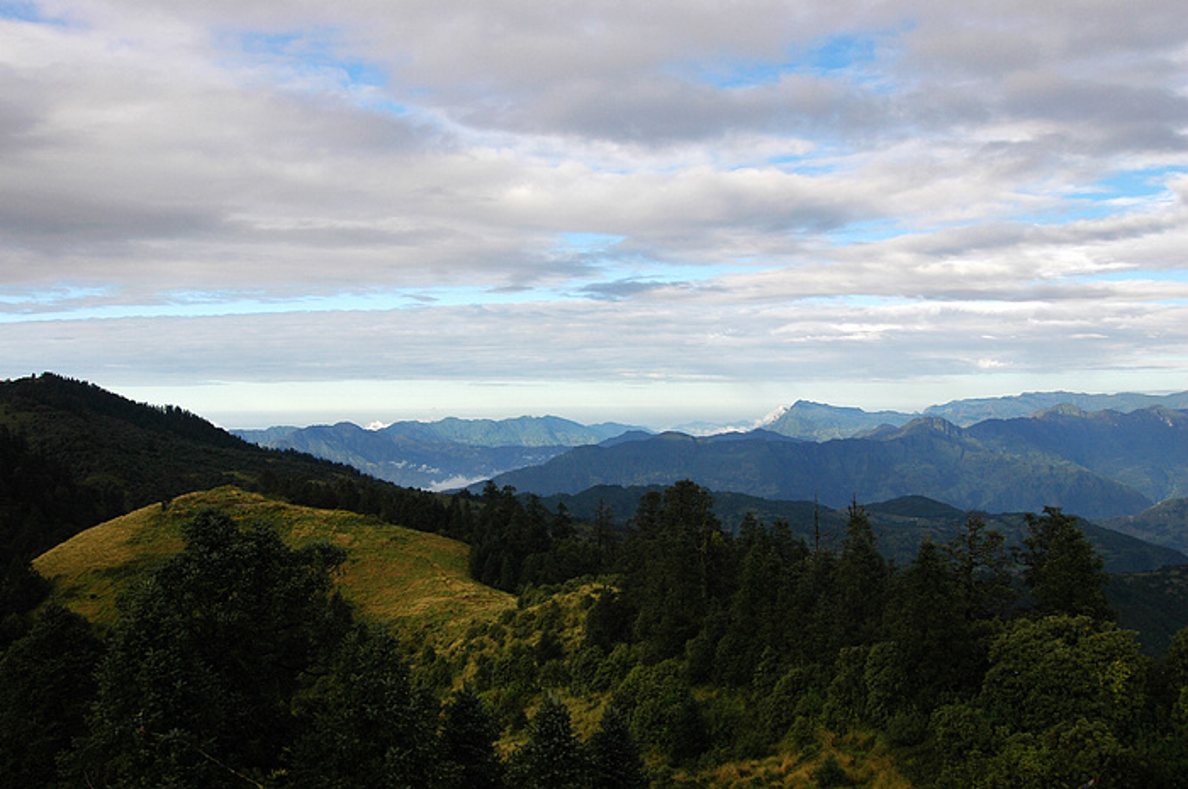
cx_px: 594
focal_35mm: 36
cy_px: 394
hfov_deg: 53.2
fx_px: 1187
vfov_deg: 36.8
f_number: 10
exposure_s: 1/100
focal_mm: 24
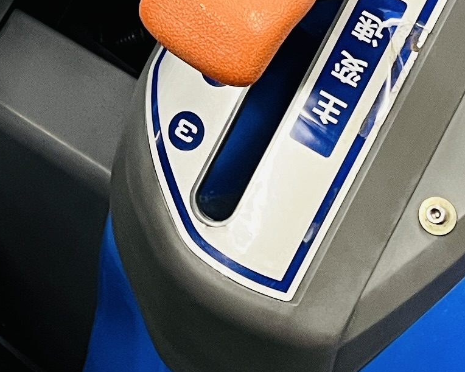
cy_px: -313
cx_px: -116
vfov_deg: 10.7
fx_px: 1844
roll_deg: +6.1
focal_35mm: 134
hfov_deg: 13.9
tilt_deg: -43.8
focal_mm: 5.1
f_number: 1.6
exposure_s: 1/60
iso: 320
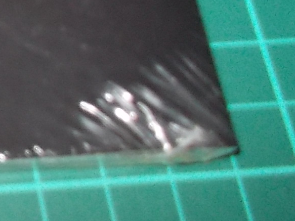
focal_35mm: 113
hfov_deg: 15.2
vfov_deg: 12.5
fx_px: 963
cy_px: -110
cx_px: -225
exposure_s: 1/30
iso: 200
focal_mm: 4.1
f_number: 3.3
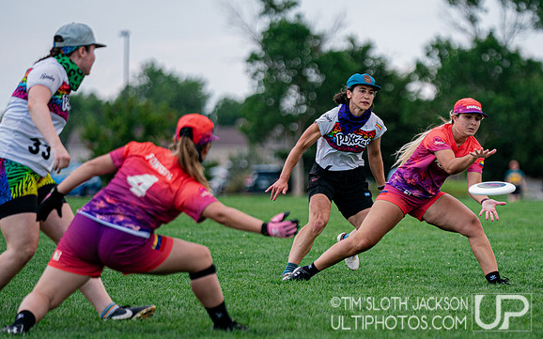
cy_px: 178
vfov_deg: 4.2
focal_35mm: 310
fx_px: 4587
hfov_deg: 6.8
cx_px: 402
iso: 400
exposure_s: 1/4000
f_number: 2.8
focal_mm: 200
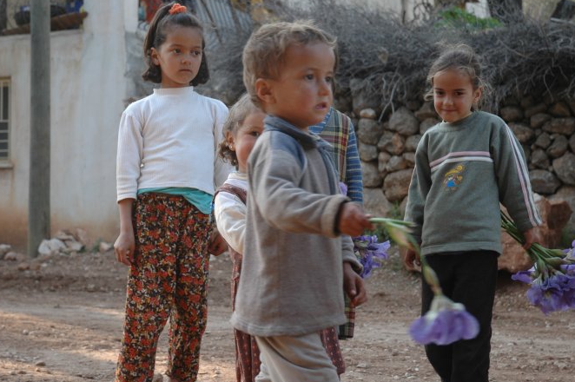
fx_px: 1149
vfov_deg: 18.9
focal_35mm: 72
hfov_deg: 28.1
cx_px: 302
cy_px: 201
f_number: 4.5
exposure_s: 1/125
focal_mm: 44
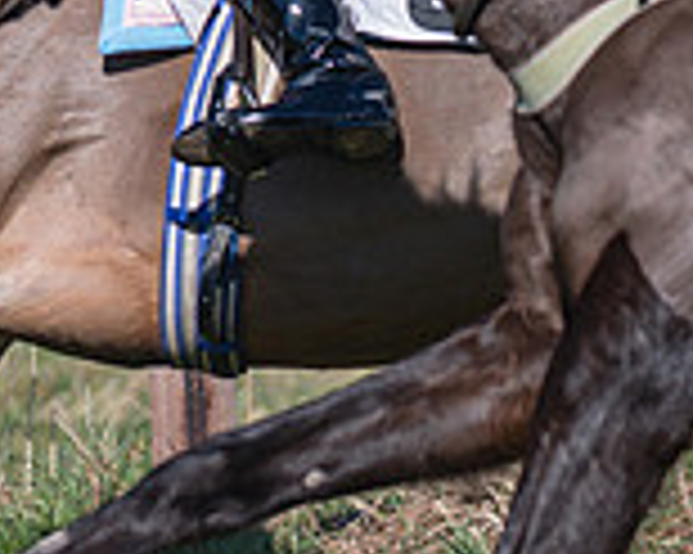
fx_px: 17812
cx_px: 132
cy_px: -145
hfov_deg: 2.2
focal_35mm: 869
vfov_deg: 1.8
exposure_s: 1/4000
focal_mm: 135
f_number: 1.8
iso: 50
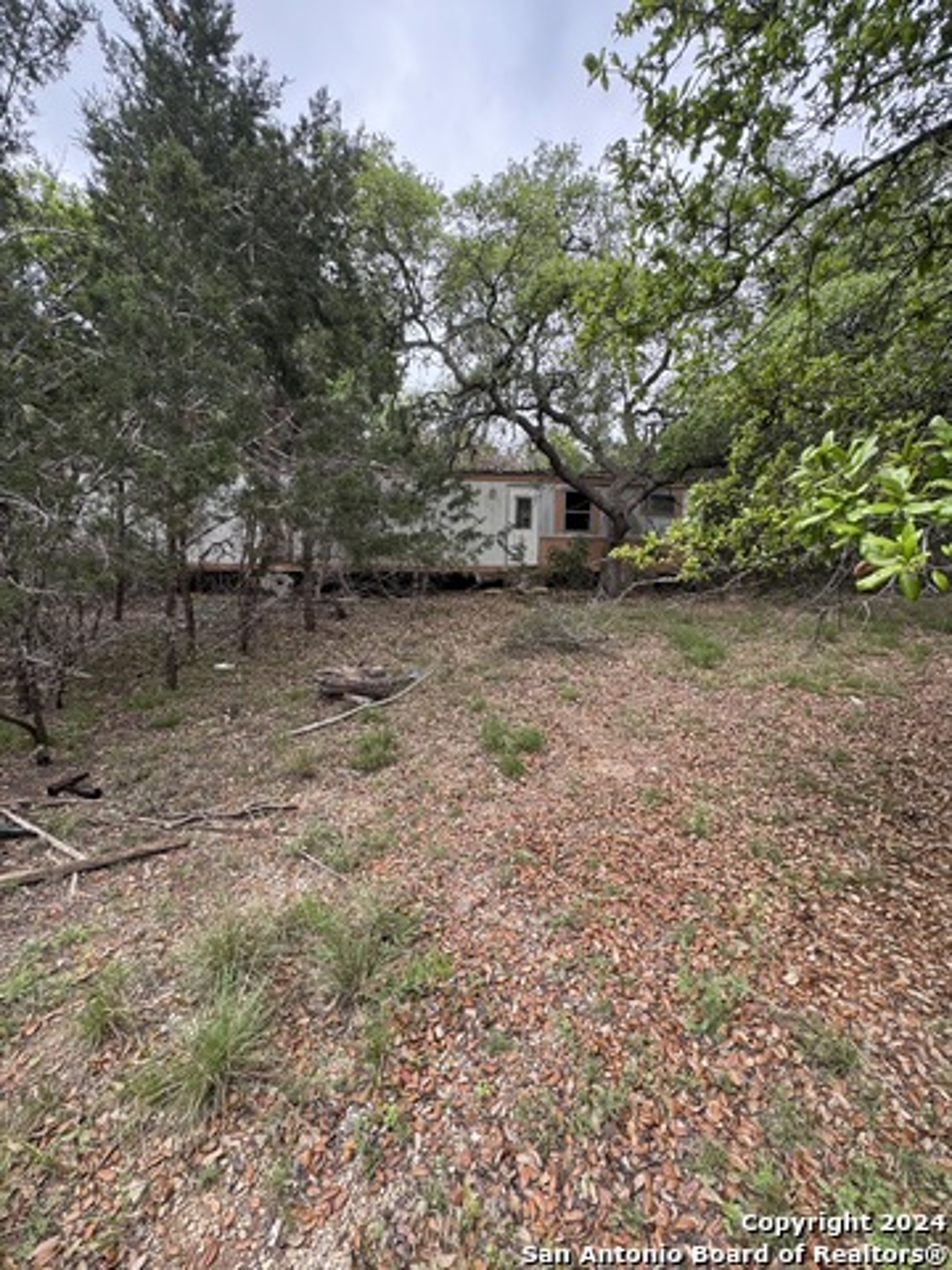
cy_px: 635
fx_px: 513
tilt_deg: -10.0
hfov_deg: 85.7
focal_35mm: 14
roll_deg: -1.3
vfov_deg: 102.1
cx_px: 476
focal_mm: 2.22
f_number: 2.2
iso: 40
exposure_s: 1/103
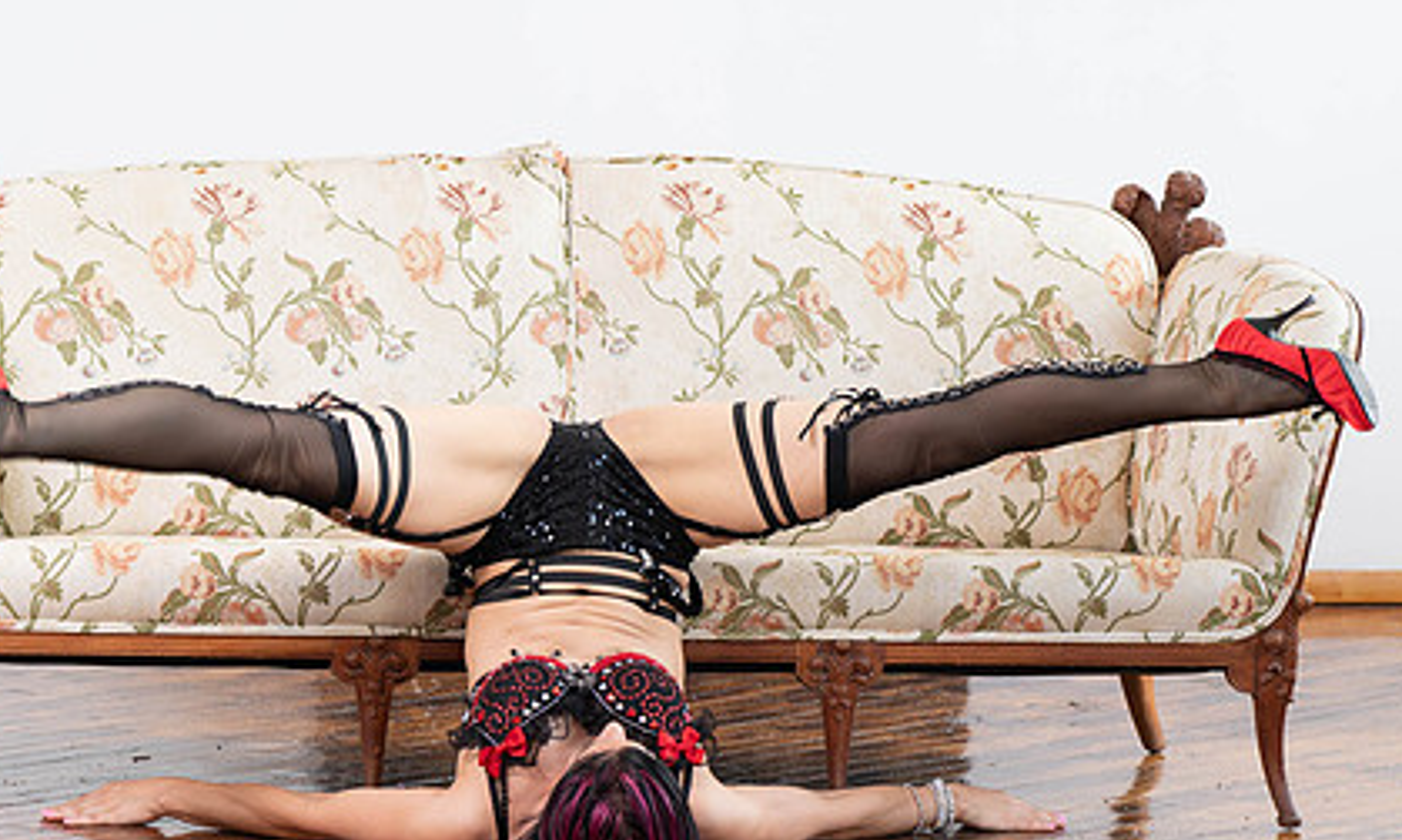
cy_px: 588
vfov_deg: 7.8
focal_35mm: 162
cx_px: 597
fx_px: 6119
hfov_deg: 13.1
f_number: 6.3
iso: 320
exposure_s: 1/25
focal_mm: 100
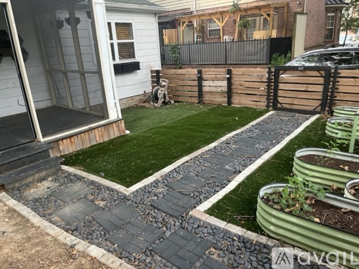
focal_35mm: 26
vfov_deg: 53.0
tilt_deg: -19.3
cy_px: 134
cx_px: 180
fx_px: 270
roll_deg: +3.3
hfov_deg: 67.3
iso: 125
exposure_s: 1/86
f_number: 1.6
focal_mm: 5.1
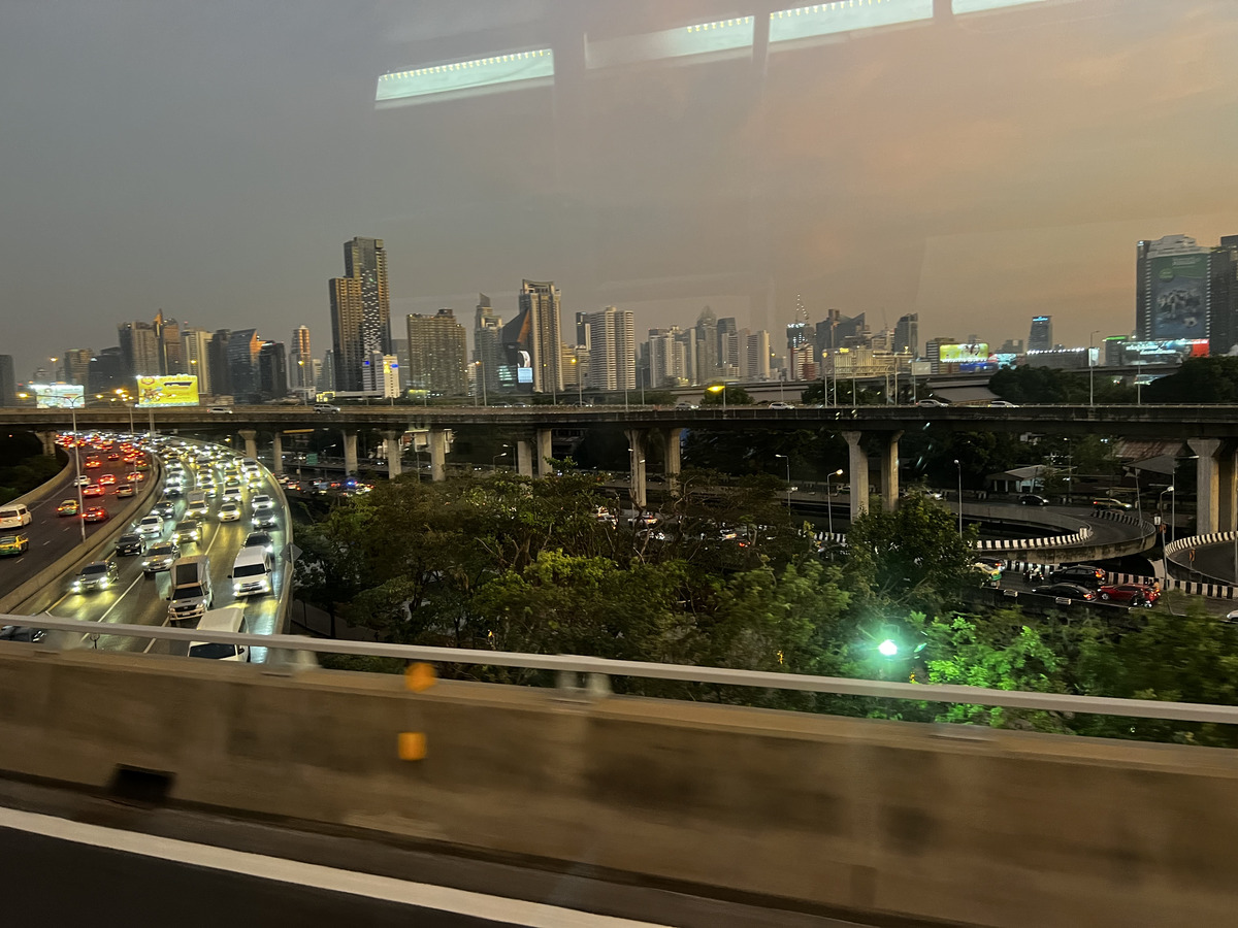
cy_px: 464
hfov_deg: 67.3
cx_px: 619
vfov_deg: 53.1
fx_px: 930
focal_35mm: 26
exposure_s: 1/60
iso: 320
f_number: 1.5
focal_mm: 5.7
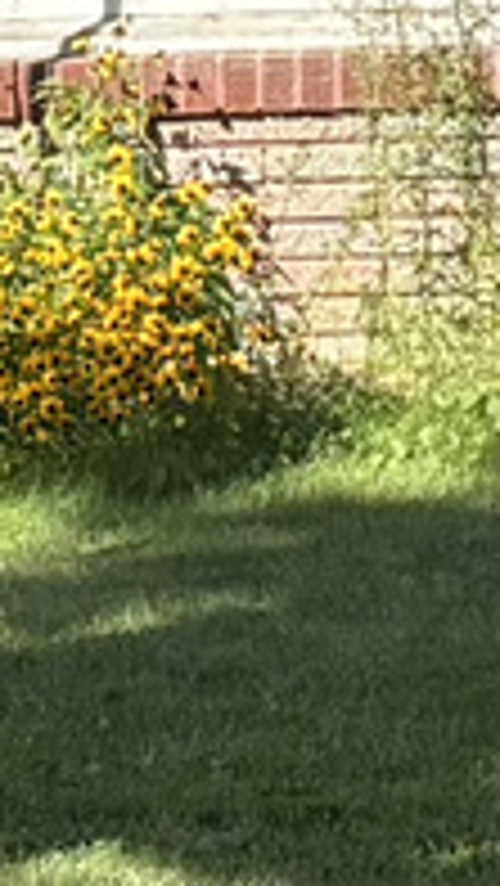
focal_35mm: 295
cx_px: 613
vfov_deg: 7.2
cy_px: -279
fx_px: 6944
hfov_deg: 4.1
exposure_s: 1/2342
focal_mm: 5.96
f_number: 1.6
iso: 50
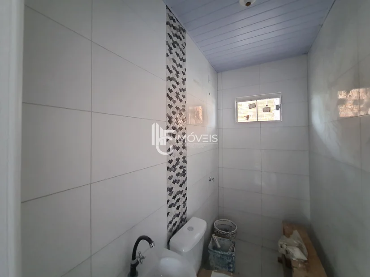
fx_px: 139
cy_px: 138
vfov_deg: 89.9
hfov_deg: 106.2
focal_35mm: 13
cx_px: 185
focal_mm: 1.74
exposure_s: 1/30
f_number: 2.2
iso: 500
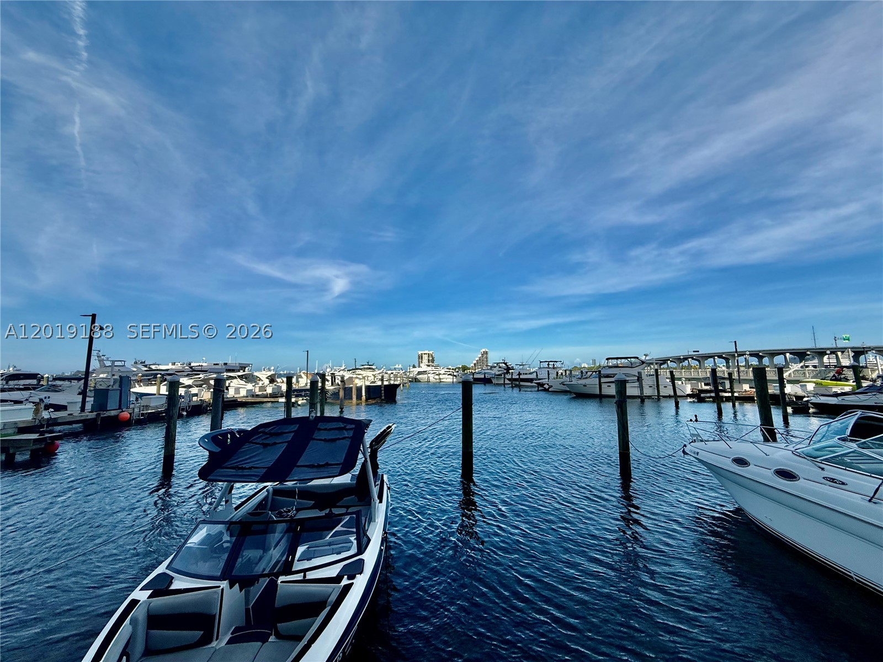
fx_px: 357
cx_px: 442
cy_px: 331
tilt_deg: +7.0
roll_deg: +0.0
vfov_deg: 85.7
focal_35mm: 14
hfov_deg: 102.1
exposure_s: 1/2976
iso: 50
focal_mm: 2.22
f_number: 2.2
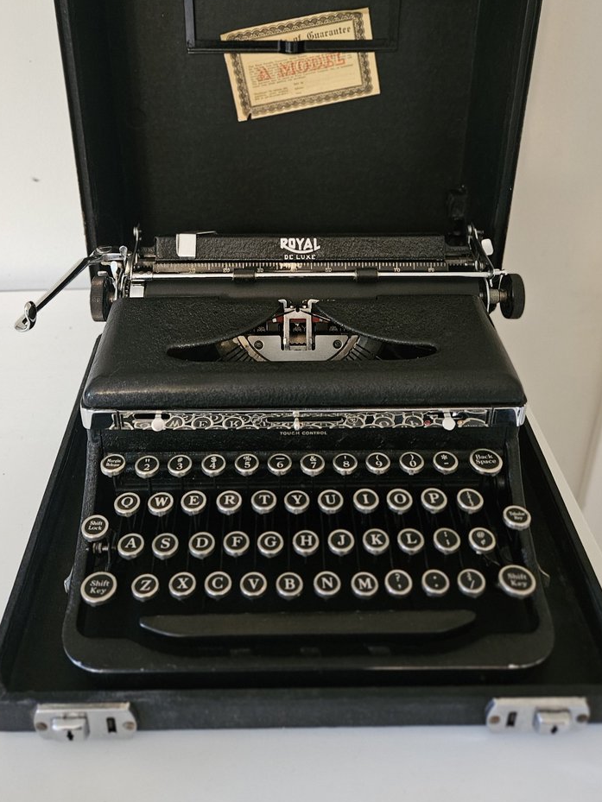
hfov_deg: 42.9
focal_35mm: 33
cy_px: 236
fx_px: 765
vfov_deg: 53.7
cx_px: 268
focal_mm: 5.4
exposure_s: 1/30
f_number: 1.8
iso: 640
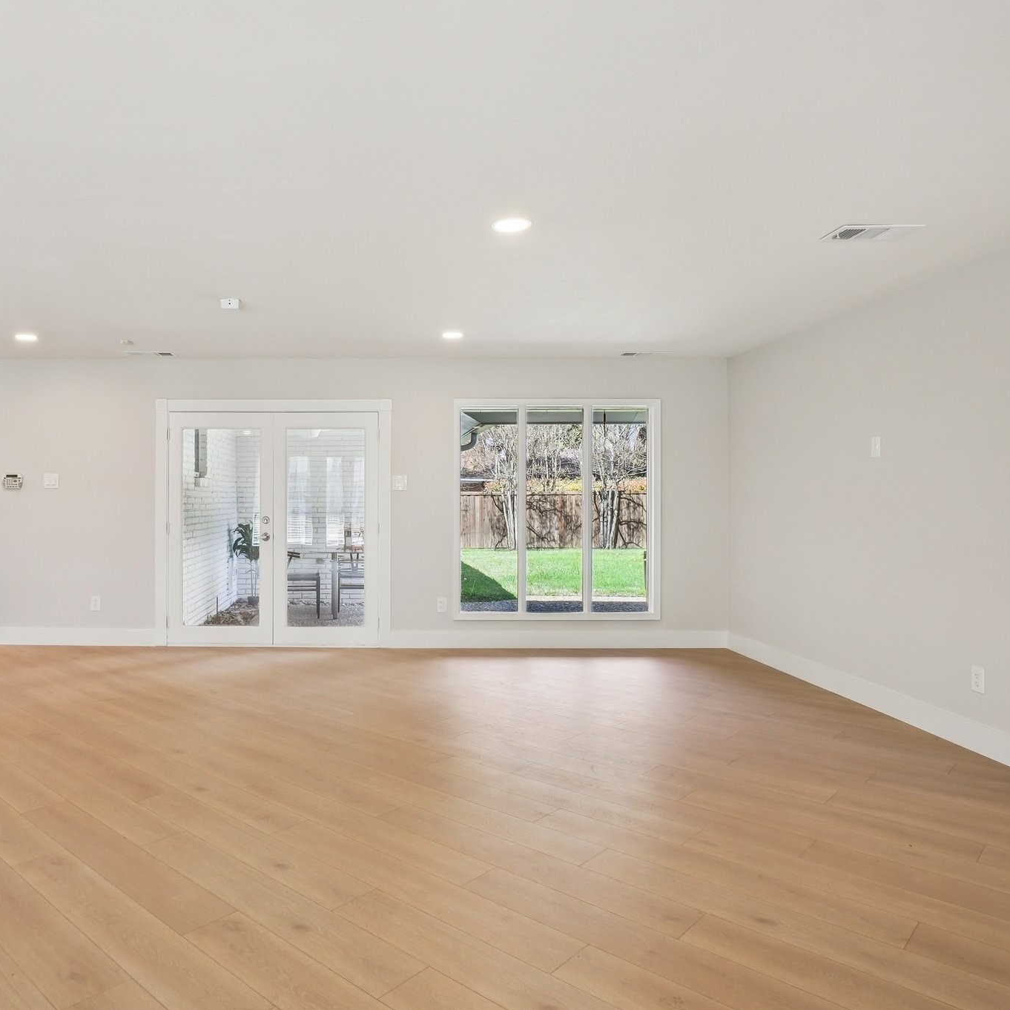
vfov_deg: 67.3
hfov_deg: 66.2
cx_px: 377
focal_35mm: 23
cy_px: 505
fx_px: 759
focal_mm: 12
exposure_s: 1/50
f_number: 8
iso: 400
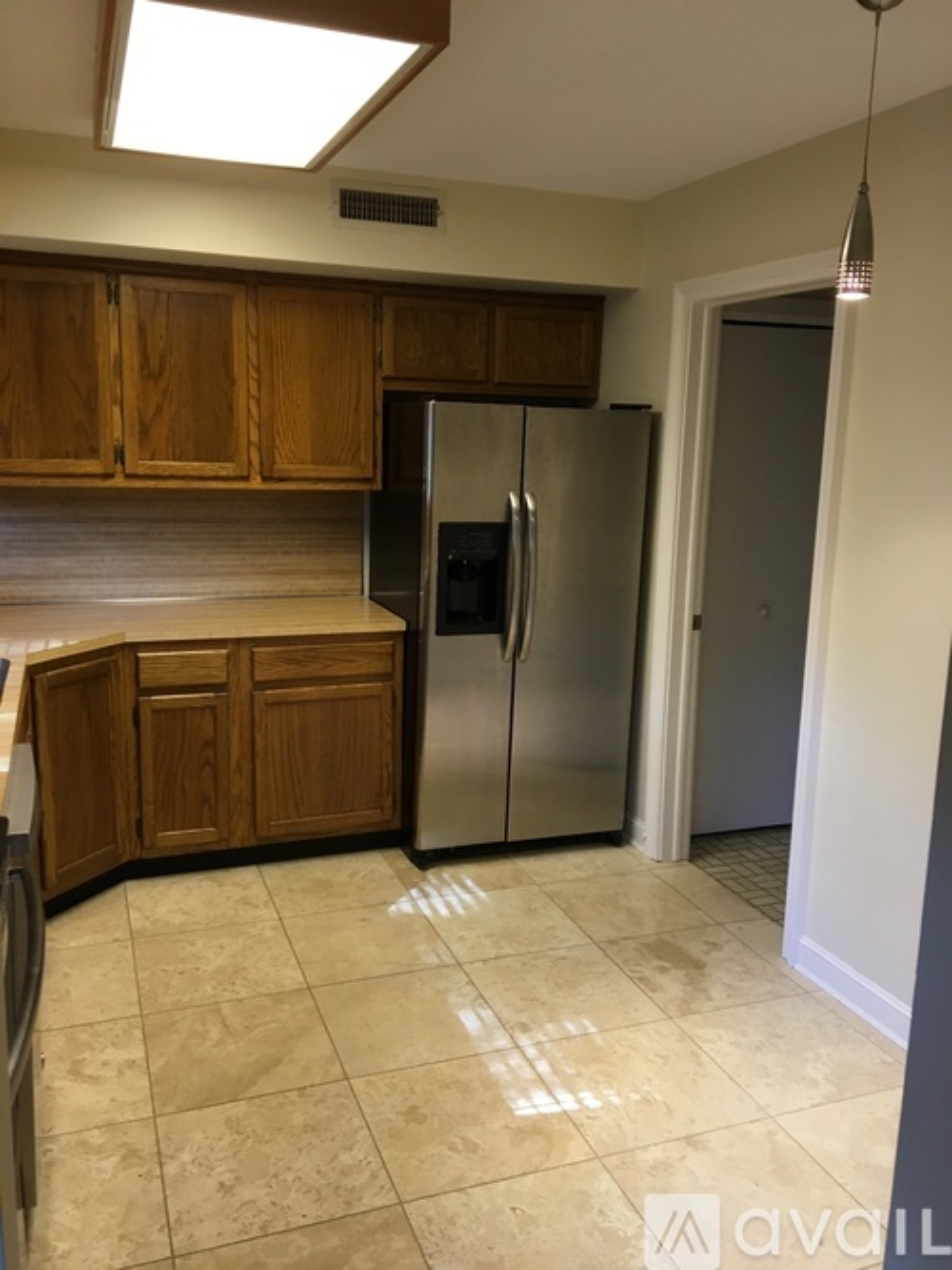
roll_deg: -0.7
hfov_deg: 48.2
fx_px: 1064
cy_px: 635
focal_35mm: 29
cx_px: 476
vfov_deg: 61.7
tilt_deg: -10.2
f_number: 2.2
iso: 80
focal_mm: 4.15
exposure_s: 1/30
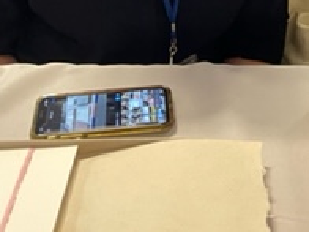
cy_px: -142
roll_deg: -1.2
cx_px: 265
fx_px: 759
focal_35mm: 85
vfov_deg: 15.6
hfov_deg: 22.6
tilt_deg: -17.7
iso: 400
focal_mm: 5.1
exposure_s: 1/40
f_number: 1.6
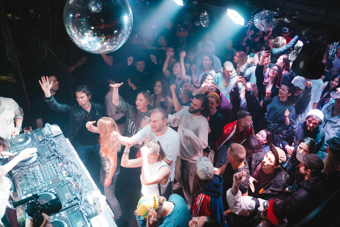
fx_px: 264
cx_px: 170
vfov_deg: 46.4
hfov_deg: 65.5
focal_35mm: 28
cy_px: 114
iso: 2500
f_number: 2.8
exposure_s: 1/80
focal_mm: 28
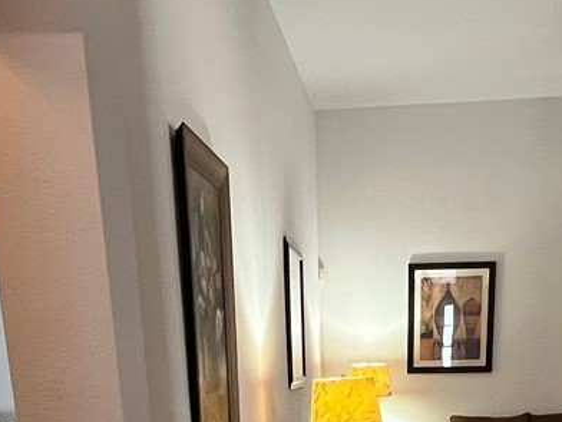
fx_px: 860
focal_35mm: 53
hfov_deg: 36.1
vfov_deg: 21.9
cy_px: 667
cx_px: 330
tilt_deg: -20.2
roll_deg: +1.6
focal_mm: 1.57
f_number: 1.8
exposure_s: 1/60
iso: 400
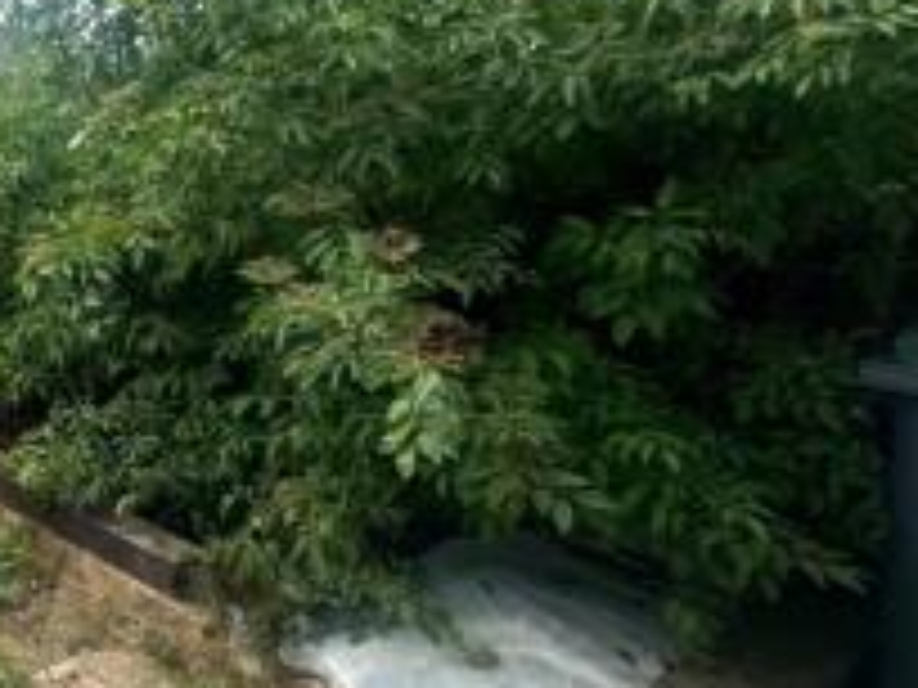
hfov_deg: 32.8
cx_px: -313
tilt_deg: -7.9
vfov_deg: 35.4
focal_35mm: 40
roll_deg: -0.8
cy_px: 196
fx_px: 1061
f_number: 2.2
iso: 40
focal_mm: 2.22
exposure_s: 1/422
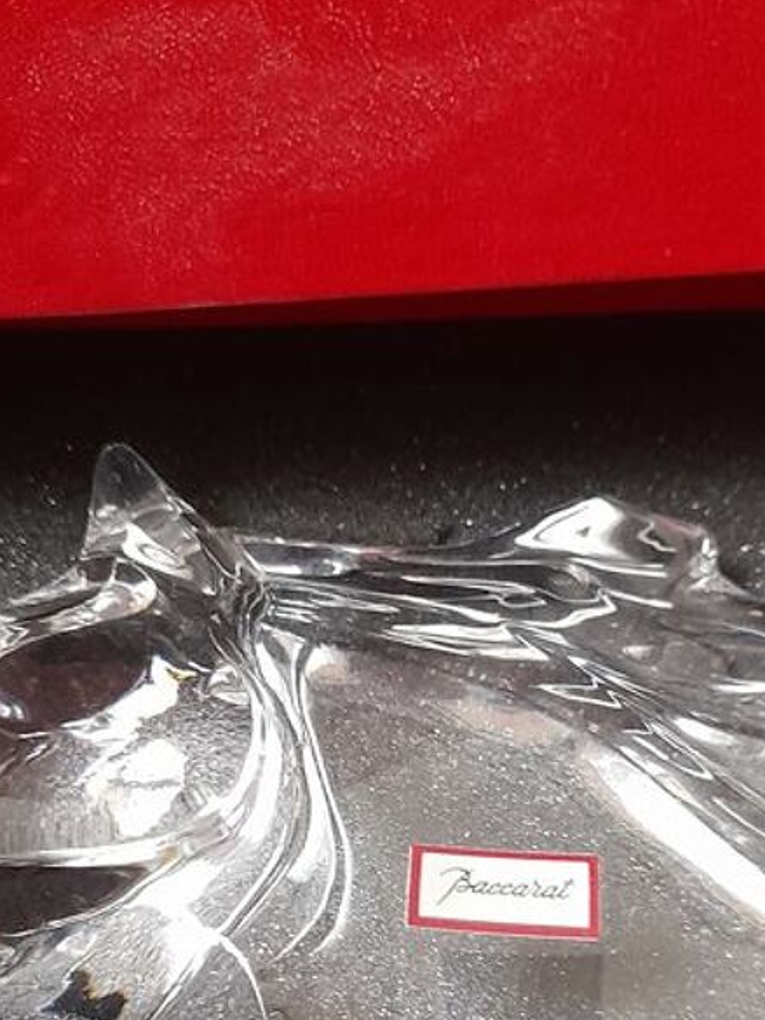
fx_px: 1679
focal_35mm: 57
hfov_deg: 25.7
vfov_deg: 32.6
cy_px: 848
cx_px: 382
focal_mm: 4.6
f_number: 2
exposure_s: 1/50
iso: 320
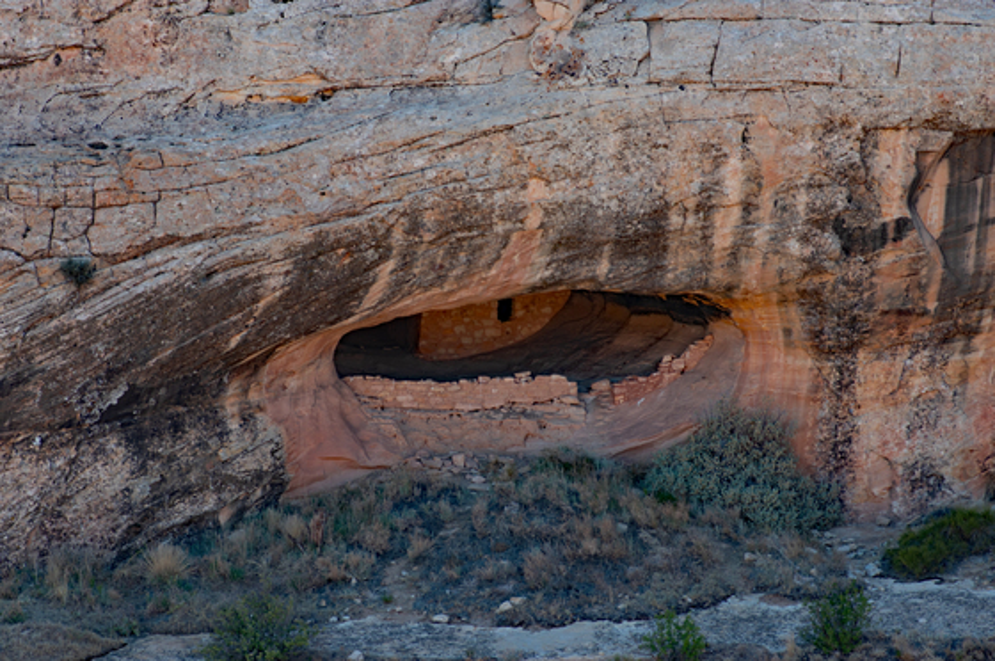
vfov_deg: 9.1
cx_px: 498
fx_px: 4141
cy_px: 330
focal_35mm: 150
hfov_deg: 13.7
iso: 100
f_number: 5
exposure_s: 1/125
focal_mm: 100
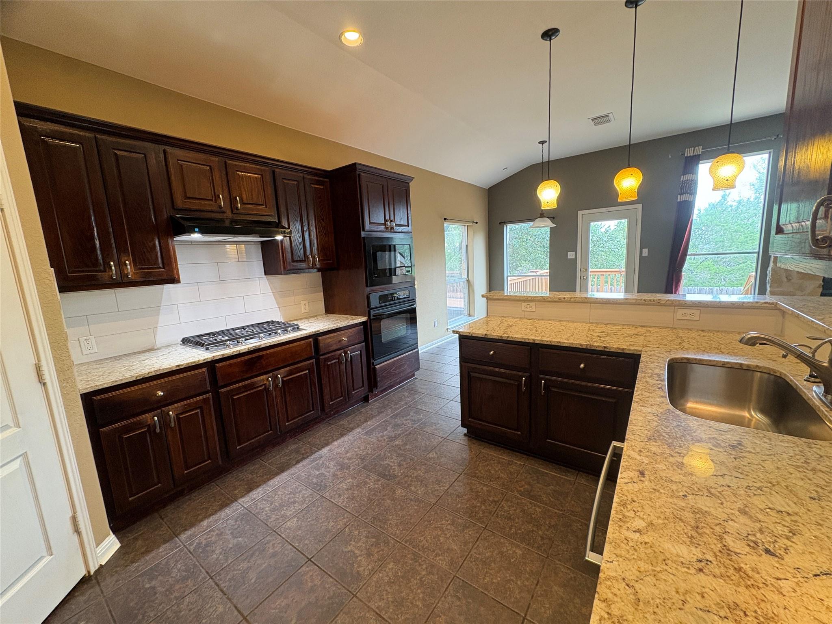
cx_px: 416
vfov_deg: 85.7
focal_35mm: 14
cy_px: 312
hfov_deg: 102.1
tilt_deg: -8.4
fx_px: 336
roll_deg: +3.7
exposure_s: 1/60
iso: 250
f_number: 2.2
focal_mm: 2.22
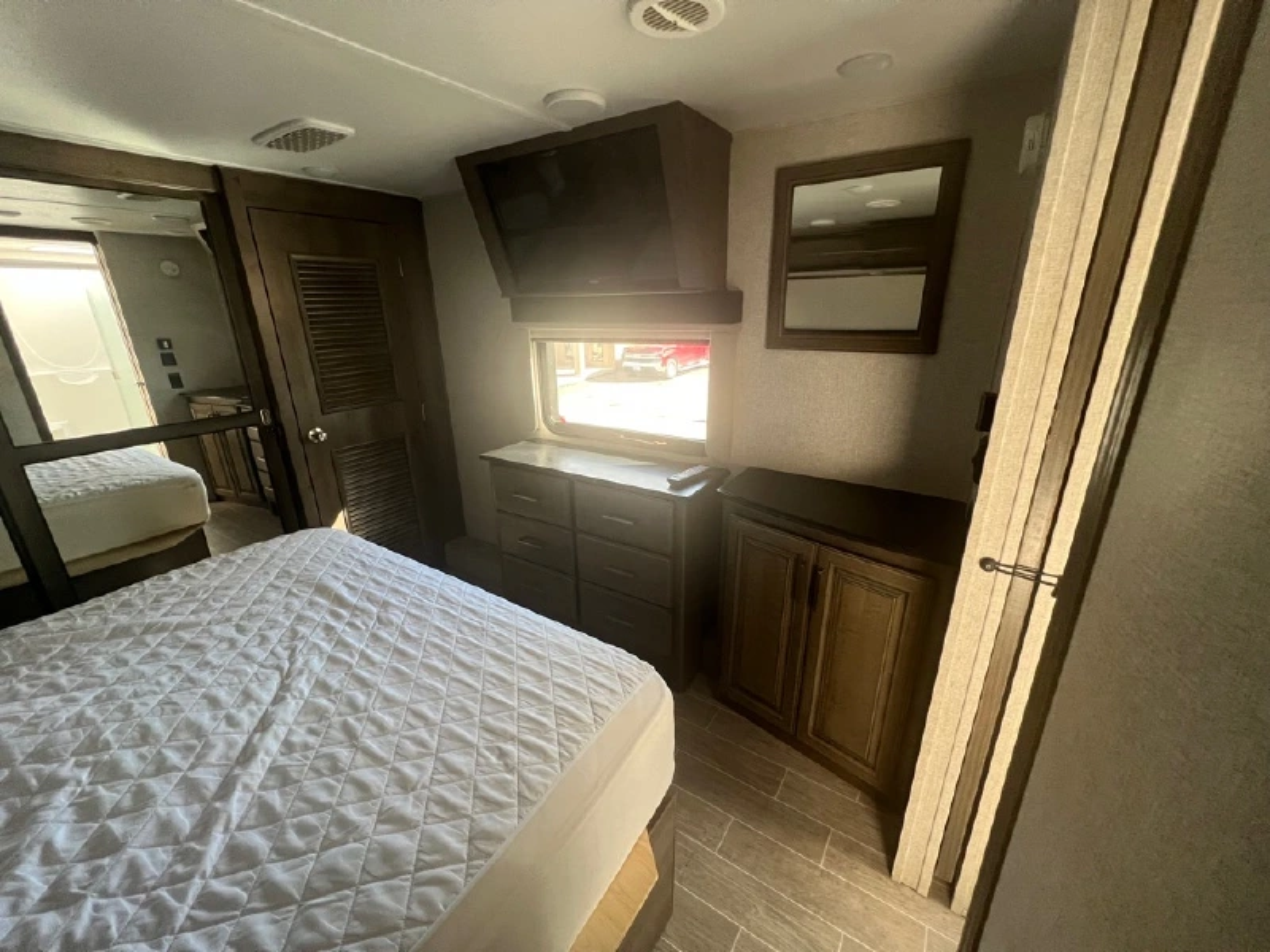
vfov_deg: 89.9
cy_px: 476
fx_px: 477
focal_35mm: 13
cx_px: 635
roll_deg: +1.1
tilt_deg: -18.9
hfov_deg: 106.2
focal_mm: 1.57
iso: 320
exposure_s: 1/60
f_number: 1.8
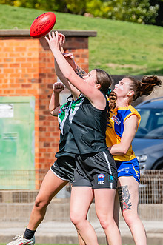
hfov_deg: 1.5
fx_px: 6438
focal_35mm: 946
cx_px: 79
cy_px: 130
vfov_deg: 2.2
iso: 800
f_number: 10
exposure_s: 1/1600
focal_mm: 360
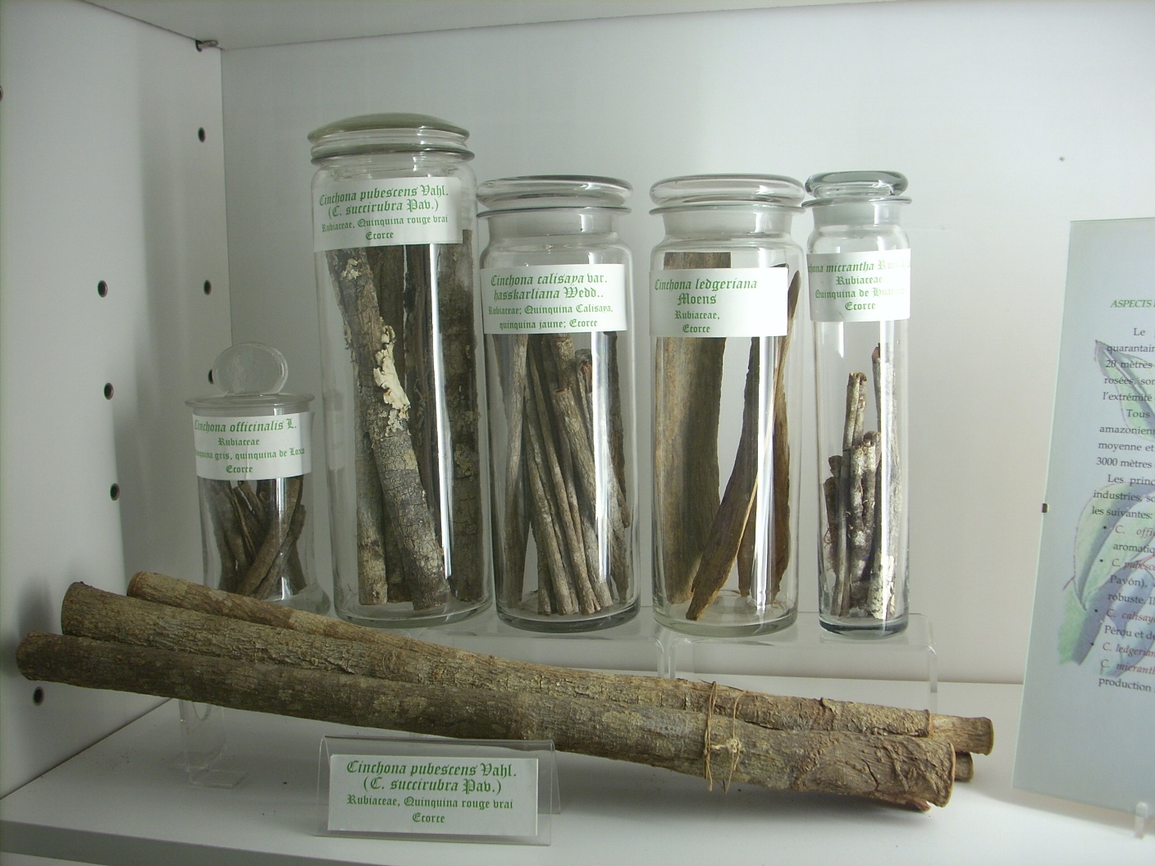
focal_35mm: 37
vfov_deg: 38.7
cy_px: 433
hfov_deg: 50.1
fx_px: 1235
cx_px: 578
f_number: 2.8
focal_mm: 6.2
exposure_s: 1/28.7
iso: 64
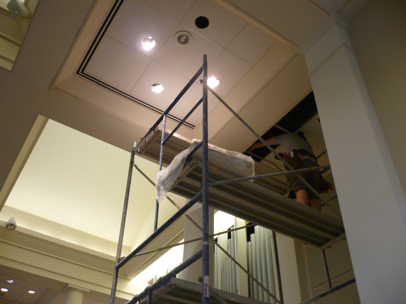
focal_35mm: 35
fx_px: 411
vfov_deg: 40.7
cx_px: 203
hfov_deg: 52.6
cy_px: 152
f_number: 2.8
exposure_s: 1/30
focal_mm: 5.8
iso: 125
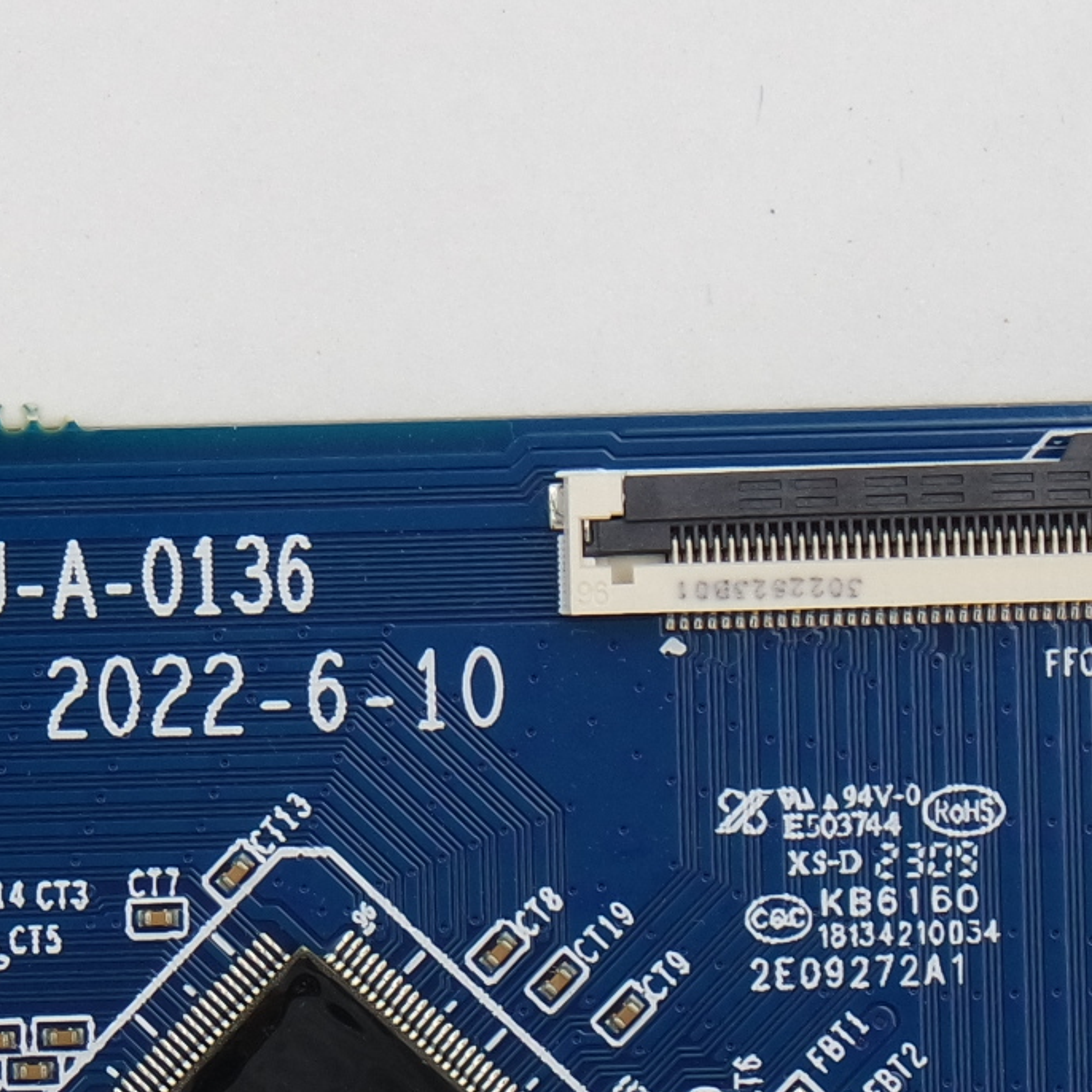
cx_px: 113
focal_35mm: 177
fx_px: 6317
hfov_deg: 9.8
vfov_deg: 9.9
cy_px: 522
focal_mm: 18
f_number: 5
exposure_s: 1/125
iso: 160
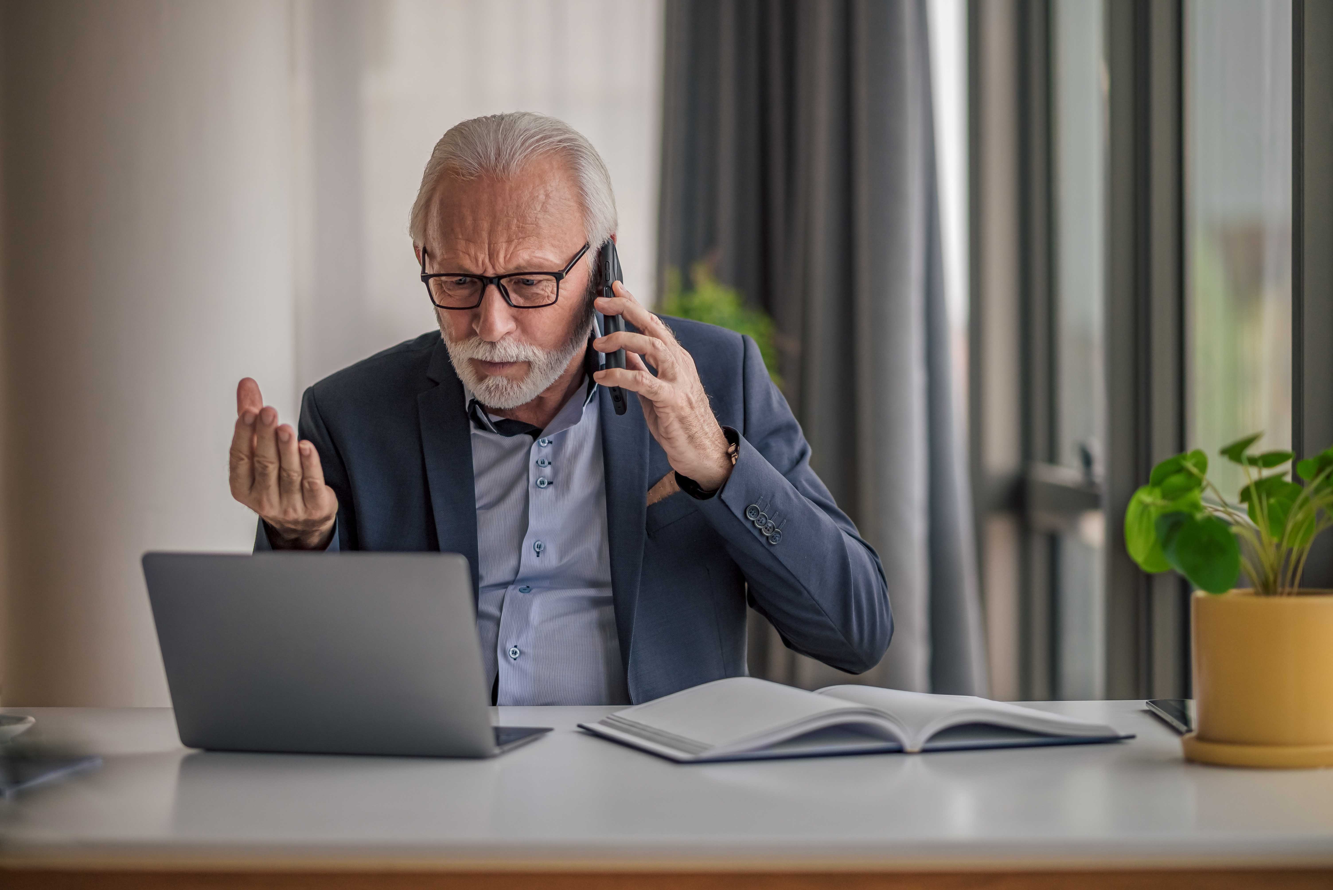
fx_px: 3148
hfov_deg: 23.9
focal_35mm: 85
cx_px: 666
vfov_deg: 16.1
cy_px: 445
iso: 250
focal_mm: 85
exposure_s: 1/1250
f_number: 2
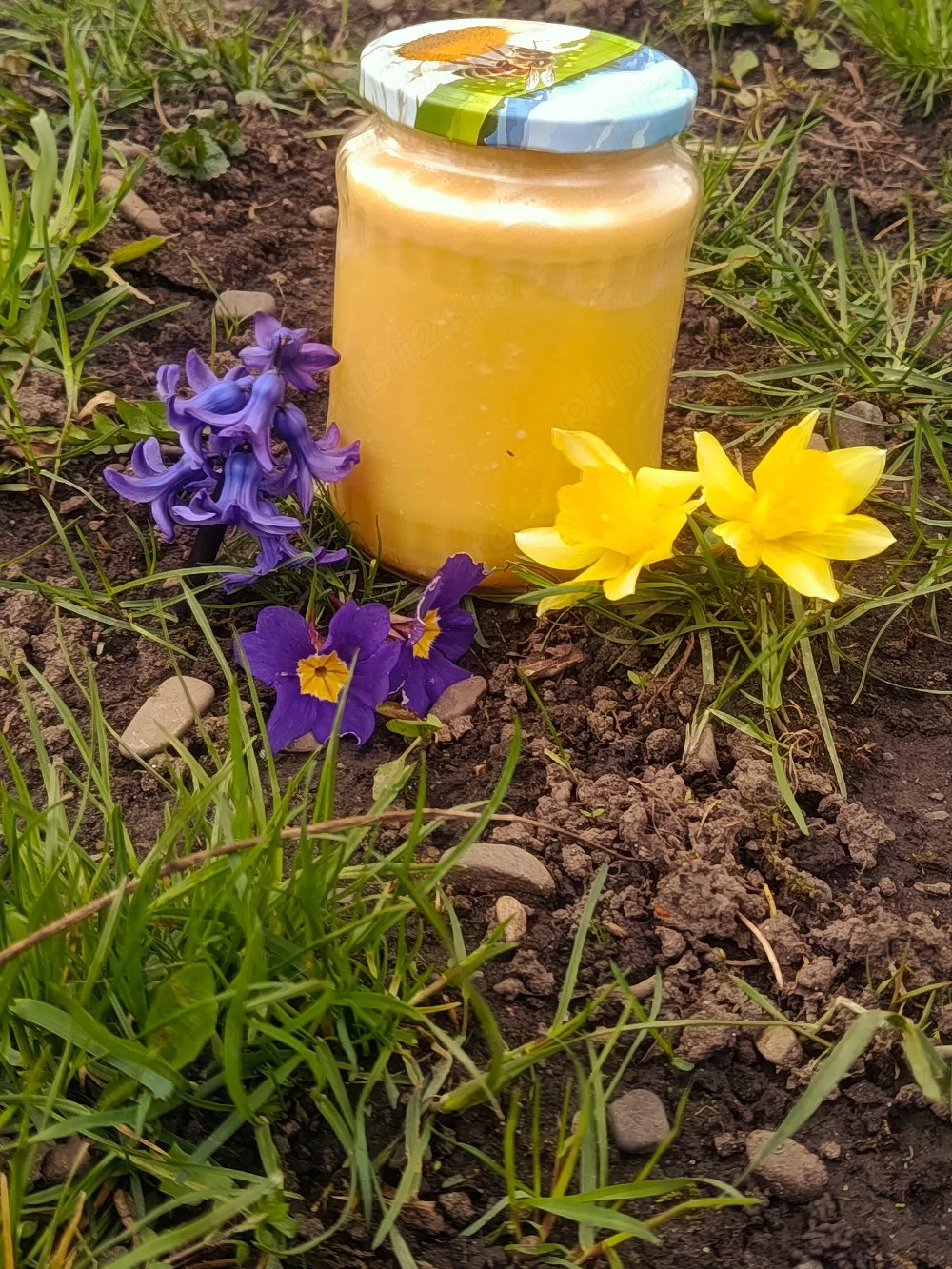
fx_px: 1796
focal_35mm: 49
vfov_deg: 38.9
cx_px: 476
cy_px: 634
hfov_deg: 29.7
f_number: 1.7
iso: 77
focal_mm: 5.24
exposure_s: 1/100
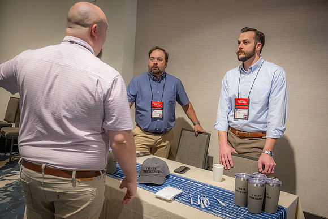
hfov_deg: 58.0
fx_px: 296
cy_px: 110
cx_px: 164
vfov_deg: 40.6
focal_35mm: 32
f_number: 5
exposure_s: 1/160
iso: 4000
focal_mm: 32.5
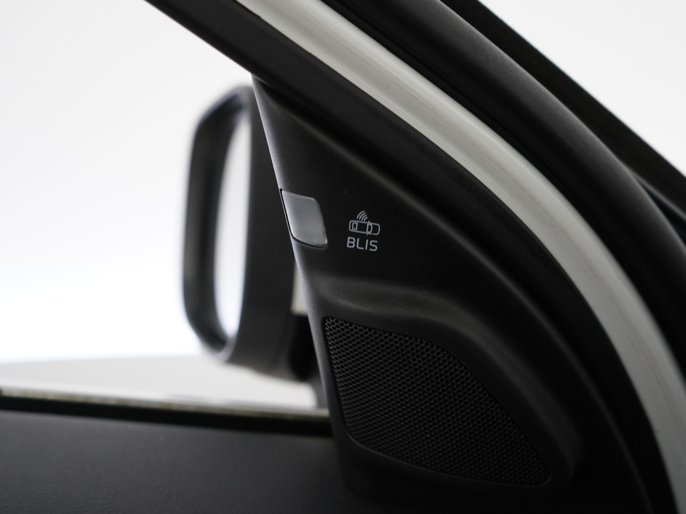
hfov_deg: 55.4
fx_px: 654
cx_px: 338
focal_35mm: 33
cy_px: 239
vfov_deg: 42.9
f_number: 4
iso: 1000
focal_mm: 28
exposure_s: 1/40
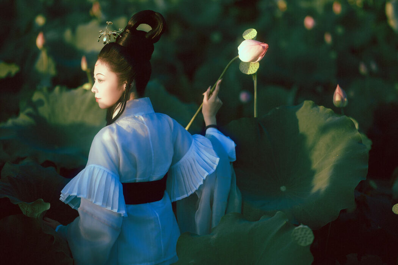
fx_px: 940
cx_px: 199
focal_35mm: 85
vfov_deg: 16.1
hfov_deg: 23.9
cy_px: 132
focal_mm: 85
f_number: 1.8
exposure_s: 1/1000
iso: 100
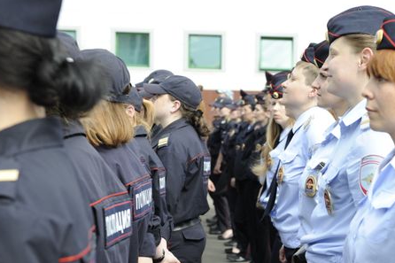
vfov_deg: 15.0
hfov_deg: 22.3
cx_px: 269
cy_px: 190
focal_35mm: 91
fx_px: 998
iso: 250
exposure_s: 1/400
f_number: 5
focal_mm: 58
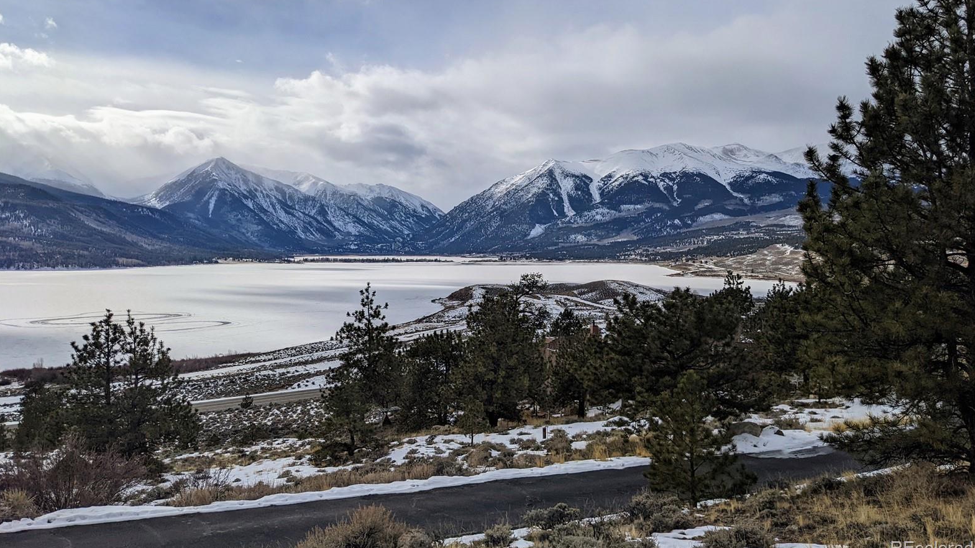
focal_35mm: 30
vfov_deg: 38.5
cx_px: 494
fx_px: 775
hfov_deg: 64.3
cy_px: 188
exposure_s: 1/11765
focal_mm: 4.38
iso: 69
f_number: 1.73
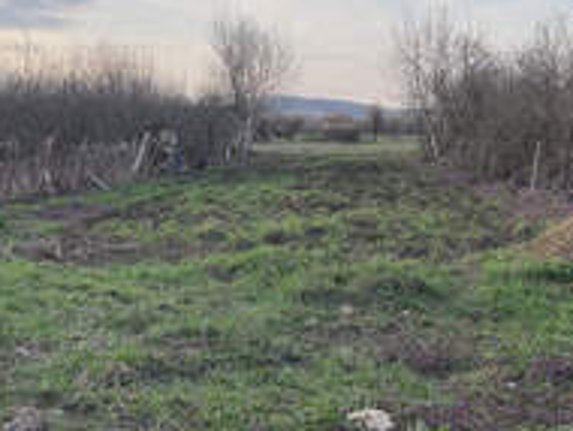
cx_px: 274
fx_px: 829
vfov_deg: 29.2
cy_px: 234
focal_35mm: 50
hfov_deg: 38.1
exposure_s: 1/412
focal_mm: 5.1
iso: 32
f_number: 1.6
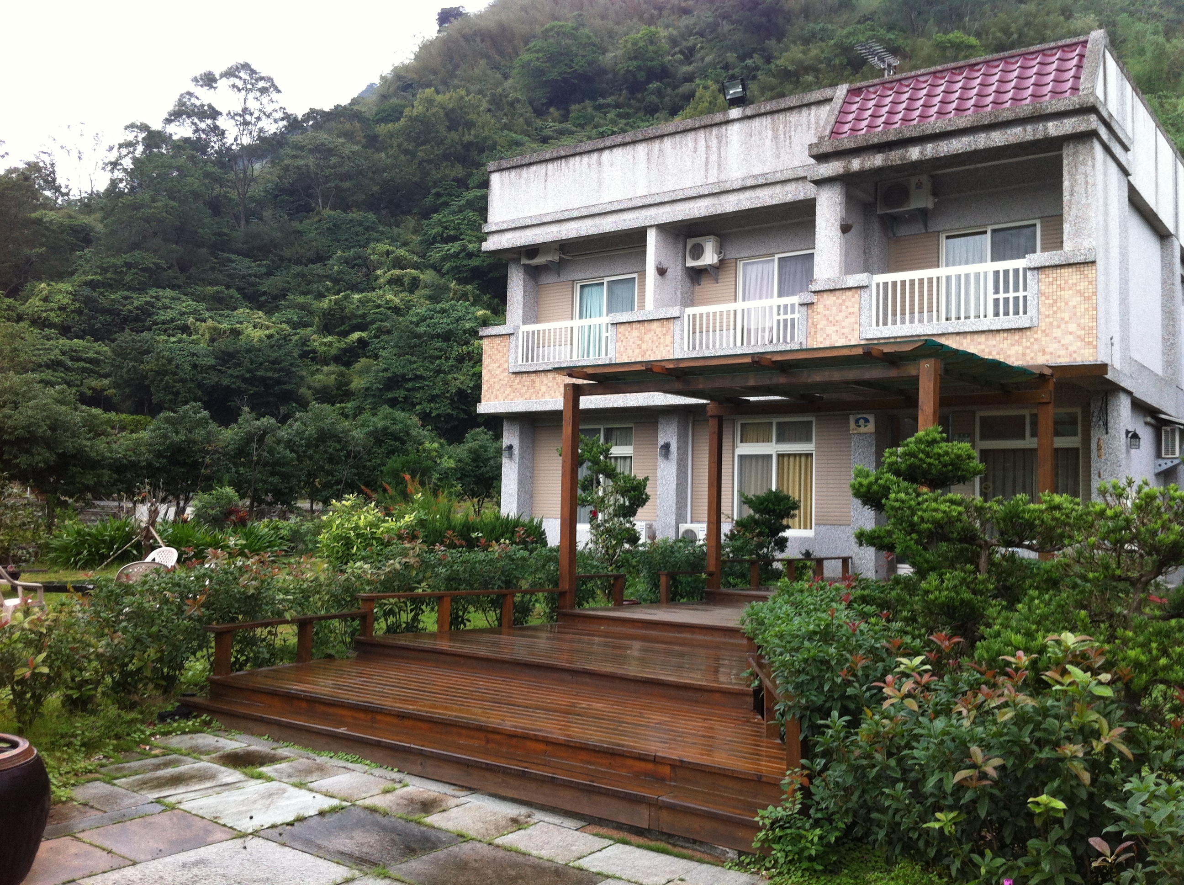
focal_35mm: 35
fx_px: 1195
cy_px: 442
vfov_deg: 40.6
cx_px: 592
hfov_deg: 52.7
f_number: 2.8
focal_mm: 3.85
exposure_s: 1/113
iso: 80
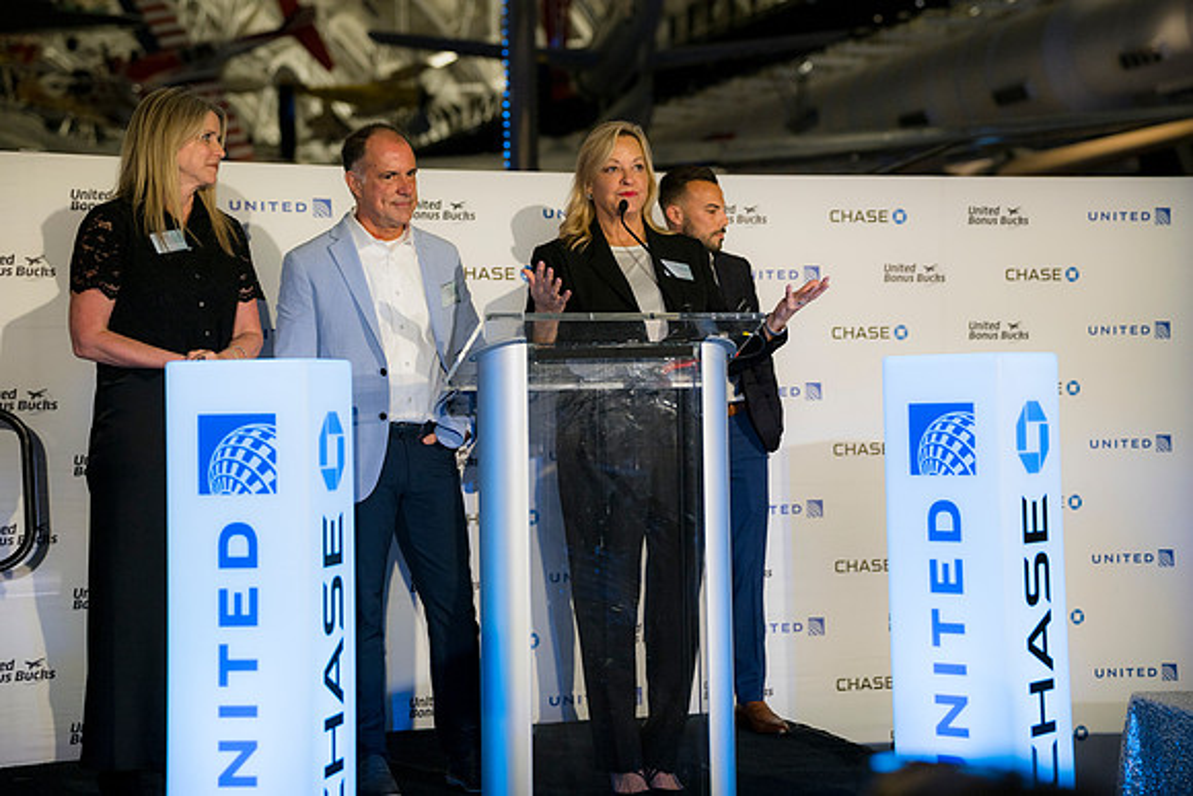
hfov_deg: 30.1
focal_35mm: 67
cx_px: 596
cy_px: 398
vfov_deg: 20.3
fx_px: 2221
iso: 500
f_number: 2.8
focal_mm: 67
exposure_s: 1/160
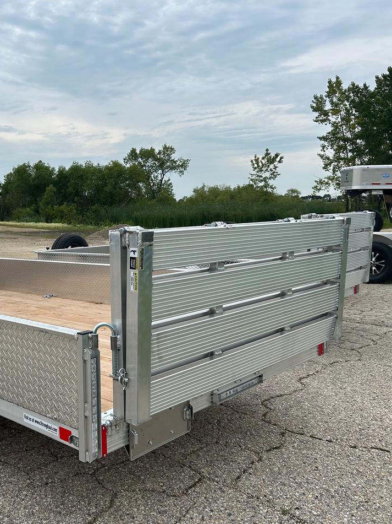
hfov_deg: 38.3
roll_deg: +1.0
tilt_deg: -5.3
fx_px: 529
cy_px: 261
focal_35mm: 35
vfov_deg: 52.6
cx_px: 50
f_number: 1.5
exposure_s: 1/2632
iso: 50
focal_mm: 5.7
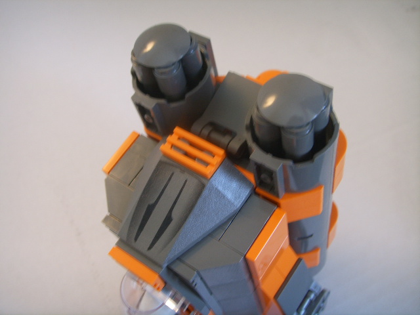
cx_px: 210
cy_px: 158
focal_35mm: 39
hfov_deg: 47.9
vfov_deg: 36.8
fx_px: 473
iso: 63
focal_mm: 6.6
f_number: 3.5
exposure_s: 1/15
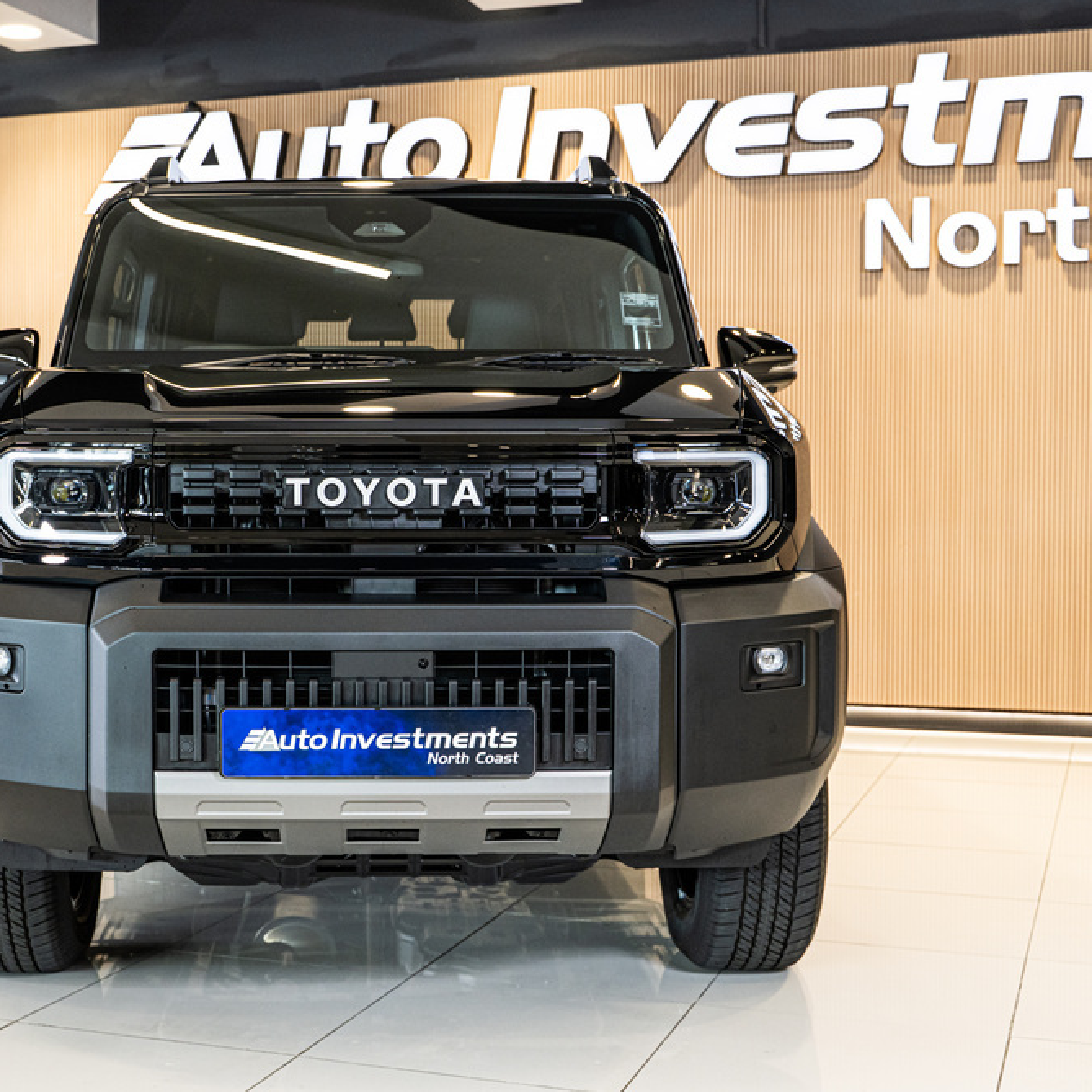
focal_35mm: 52
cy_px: 539
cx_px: 388
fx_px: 1856
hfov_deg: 32.6
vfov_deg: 32.8
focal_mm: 40
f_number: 4.5
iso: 800
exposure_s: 1/125
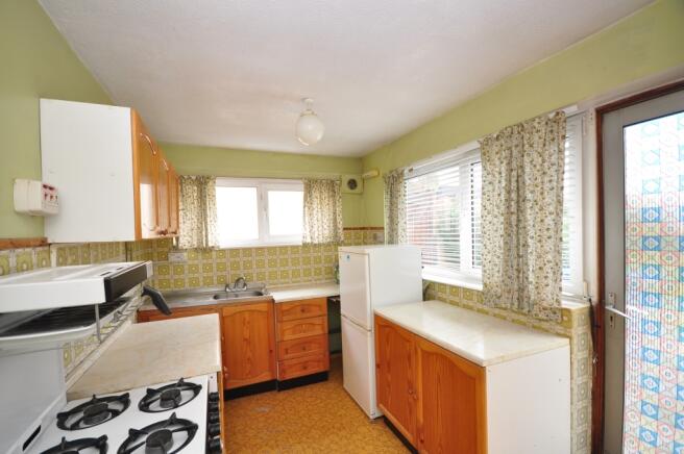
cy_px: 227
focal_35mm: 15
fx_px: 285
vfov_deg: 77.2
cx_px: 342
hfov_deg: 100.4
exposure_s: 1/50
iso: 200
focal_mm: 10
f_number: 4
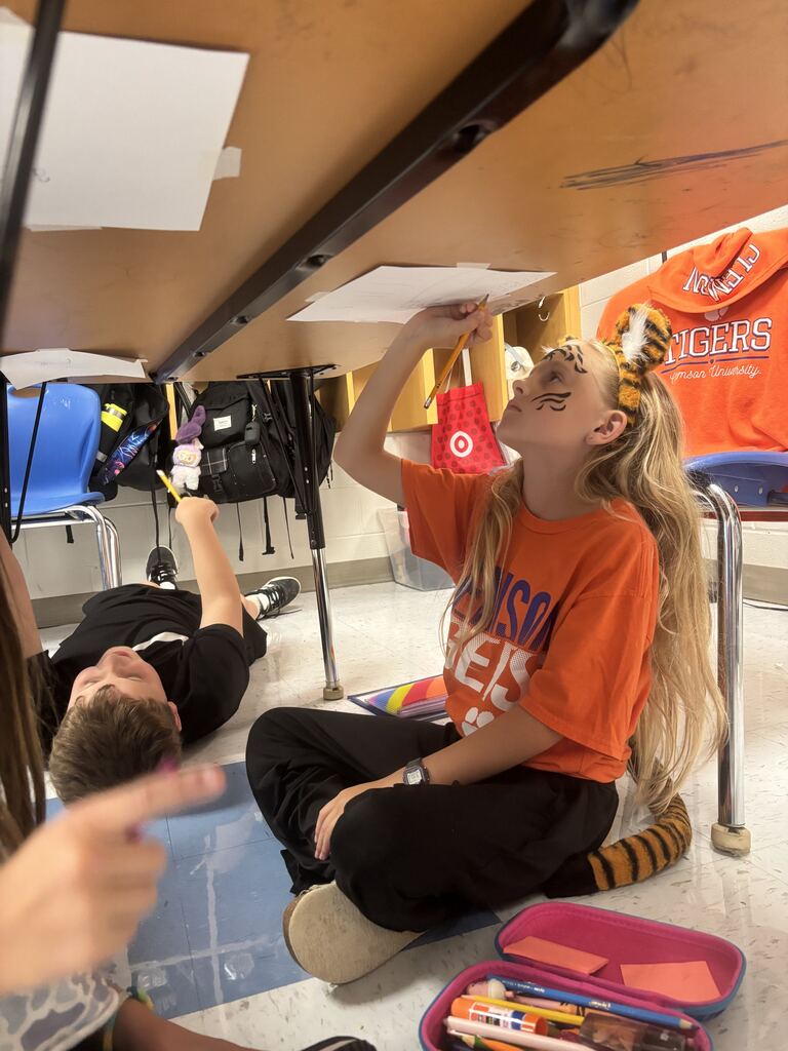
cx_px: 394
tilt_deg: -3.7
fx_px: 789
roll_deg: +6.3
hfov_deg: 53.1
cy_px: 526
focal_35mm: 26
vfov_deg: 67.3
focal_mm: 5.96
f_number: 1.6
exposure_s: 1/60
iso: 400
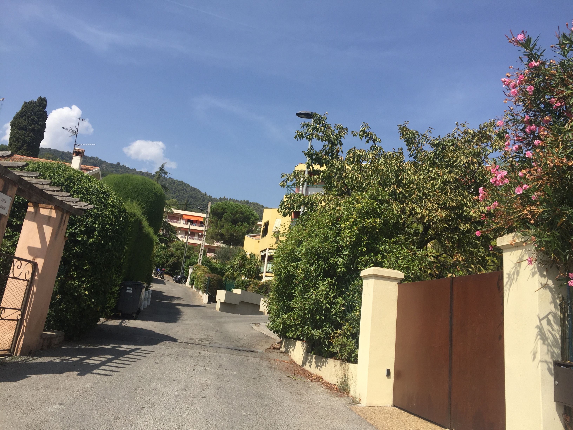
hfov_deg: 61.7
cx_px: 286
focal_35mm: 29
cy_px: 215
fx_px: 480
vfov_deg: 48.2
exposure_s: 1/1980
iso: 32
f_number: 2.2
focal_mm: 4.15
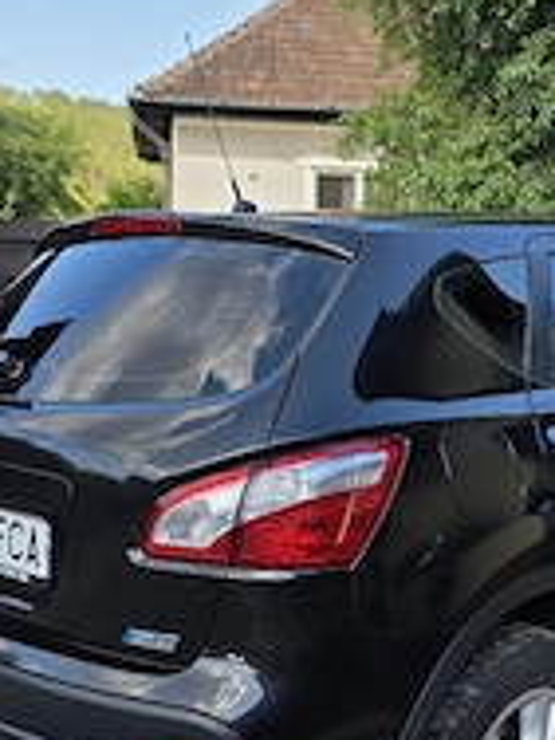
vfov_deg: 38.9
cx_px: 398
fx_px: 1047
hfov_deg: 29.3
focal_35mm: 49
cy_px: 358
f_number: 1.7
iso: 80
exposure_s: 1/2000
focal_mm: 6.3
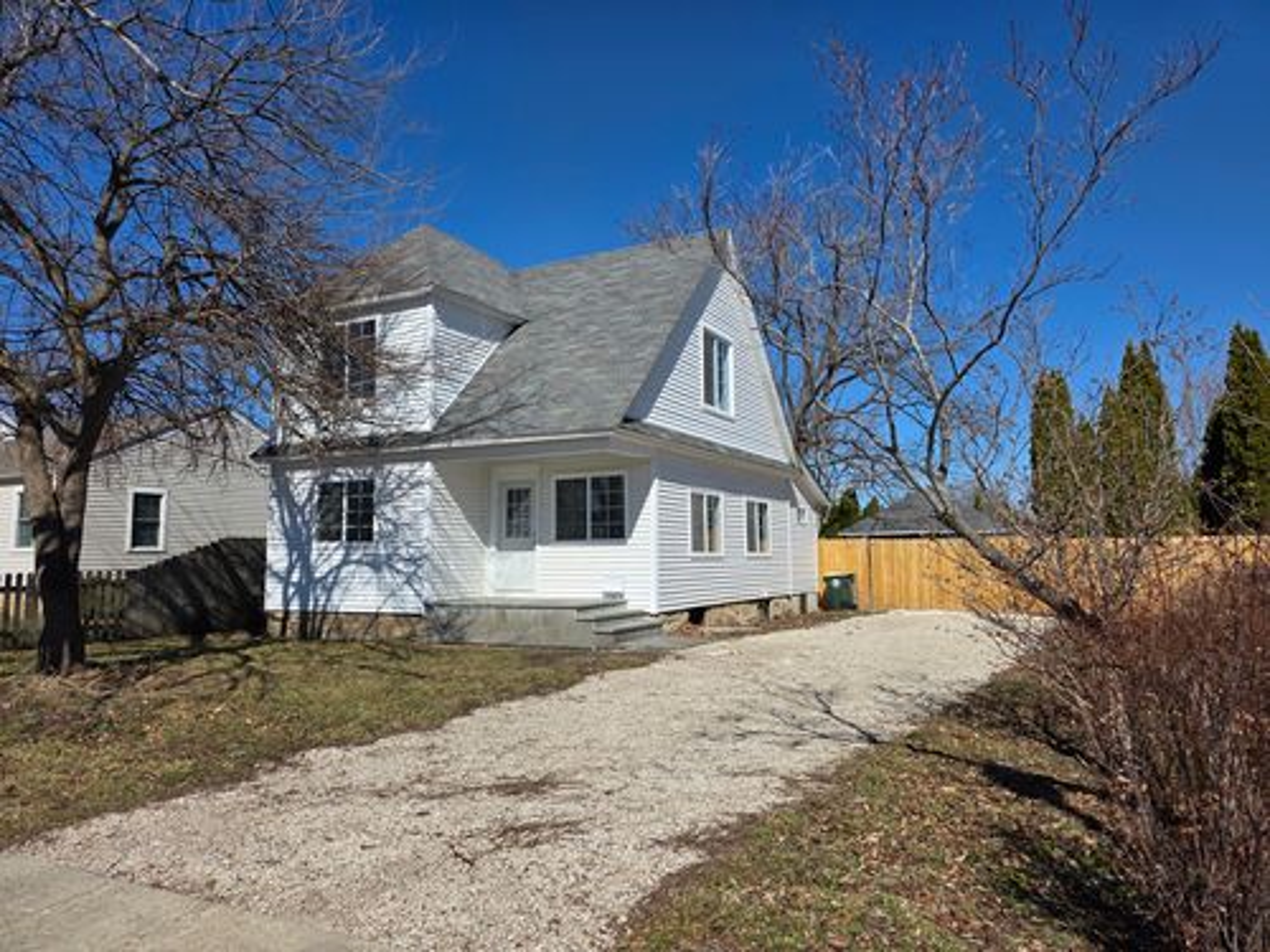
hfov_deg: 73.9
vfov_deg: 58.9
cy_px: 476
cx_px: 635
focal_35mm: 23
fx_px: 844
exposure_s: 1/7944
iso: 64
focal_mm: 6.3
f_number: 1.7
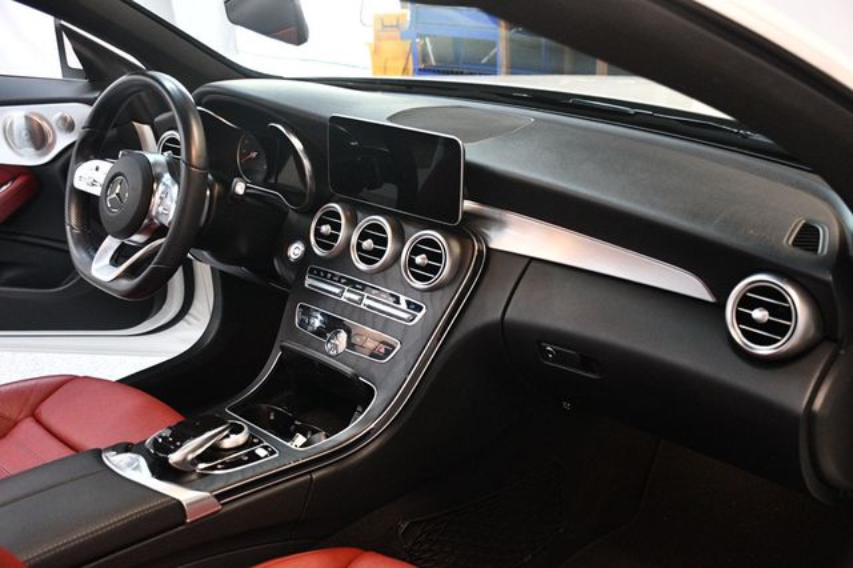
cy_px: 284
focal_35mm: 40
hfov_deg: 48.5
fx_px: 947
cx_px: 426
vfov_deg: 33.4
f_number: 4
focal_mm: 27
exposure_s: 1/80
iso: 3200
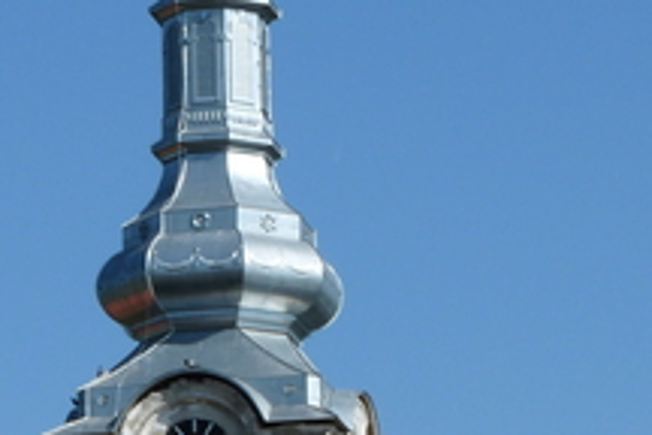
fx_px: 5469
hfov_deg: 6.8
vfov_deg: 4.5
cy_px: 384
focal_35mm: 302
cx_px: 208
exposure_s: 1/400
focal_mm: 17.4
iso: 100
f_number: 6.3
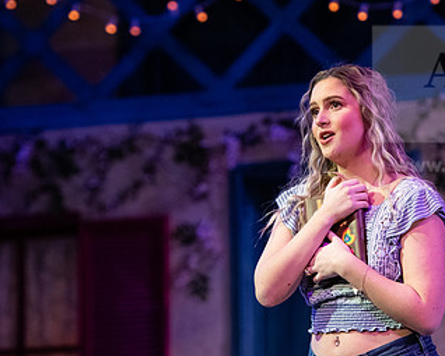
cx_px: 330
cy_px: 195
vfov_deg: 6.7
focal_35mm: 231
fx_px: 3045
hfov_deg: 8.3
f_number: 3.2
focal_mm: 135
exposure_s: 1/320
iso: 3200
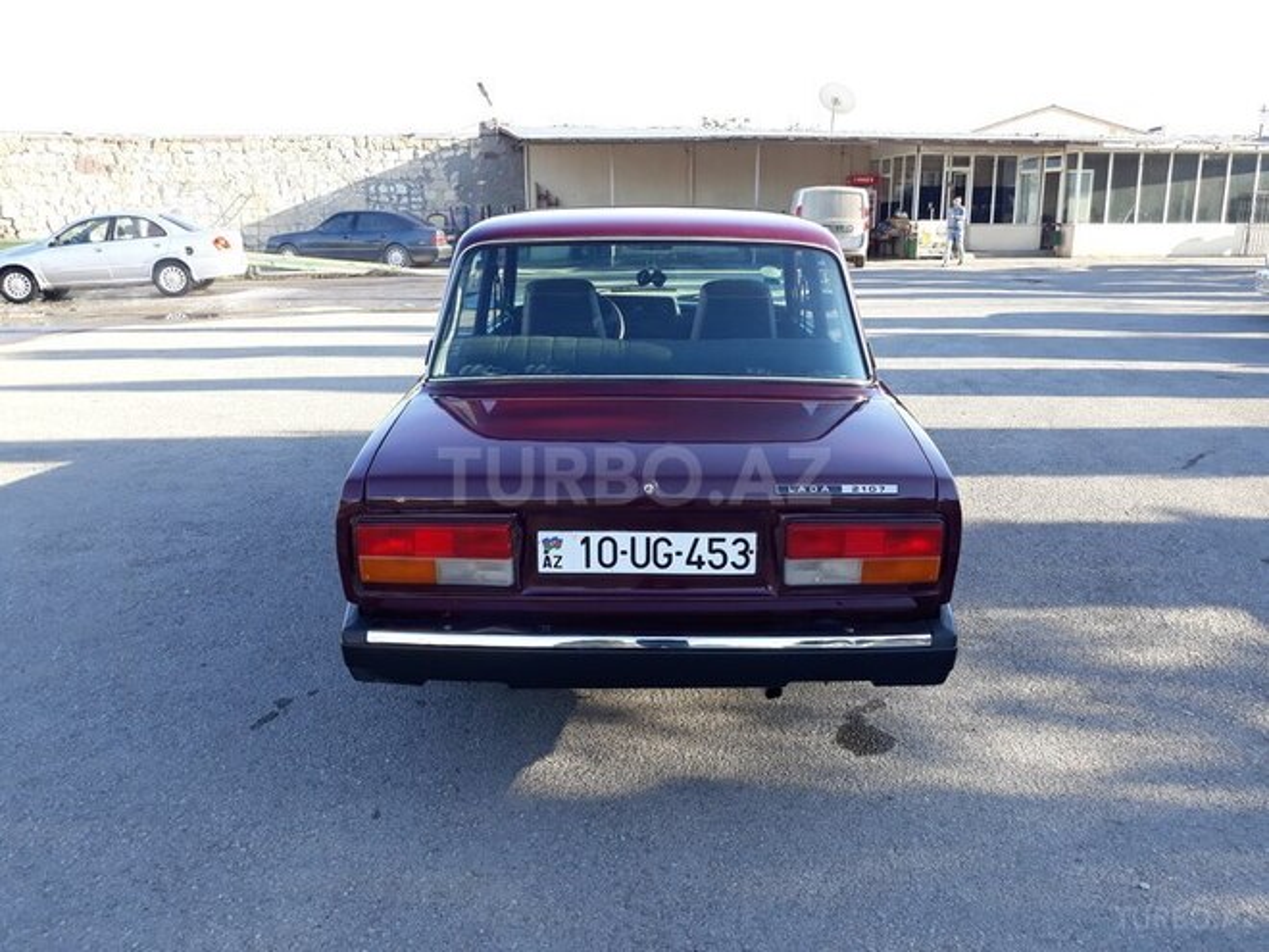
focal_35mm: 27
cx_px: 634
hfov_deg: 65.3
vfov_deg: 51.4
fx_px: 990
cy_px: 476
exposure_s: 1/249
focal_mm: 3.71
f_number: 1.7
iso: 40
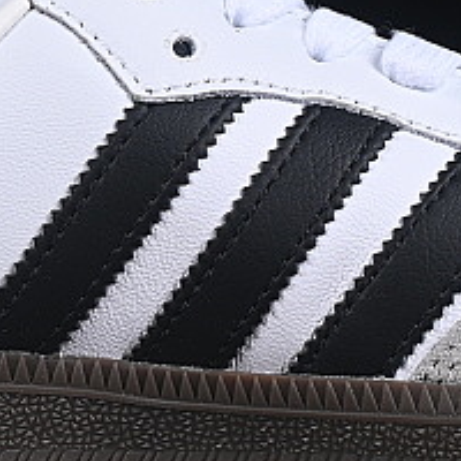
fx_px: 5198
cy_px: -12
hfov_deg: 5.1
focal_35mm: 345
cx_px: 226
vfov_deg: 5.1
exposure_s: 1/80
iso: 160
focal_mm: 50
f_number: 8
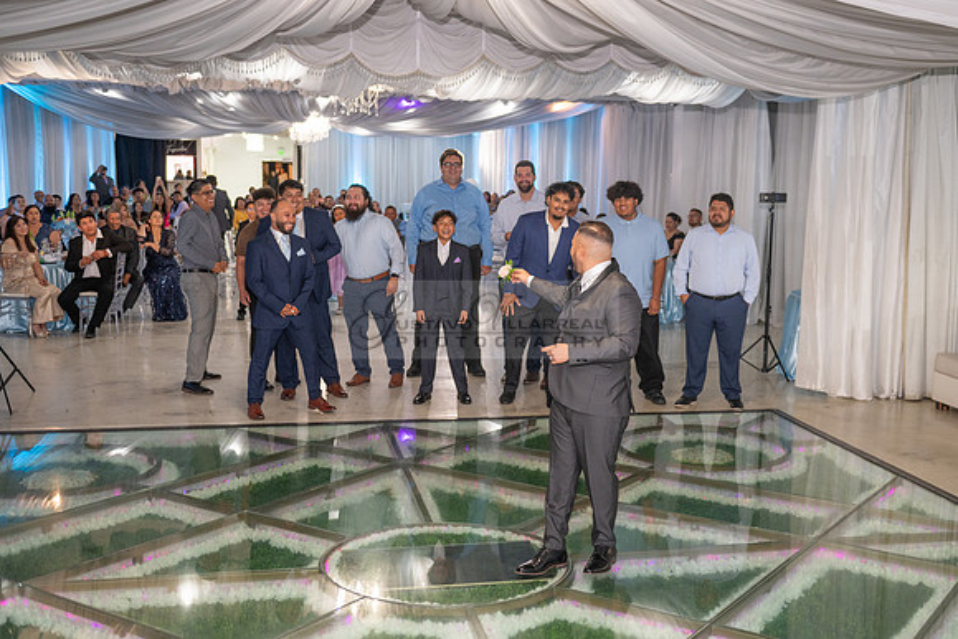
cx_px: 517
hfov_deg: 47.4
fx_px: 1091
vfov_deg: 32.6
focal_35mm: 41
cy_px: 335
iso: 1000
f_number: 3.2
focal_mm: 38
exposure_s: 1/160
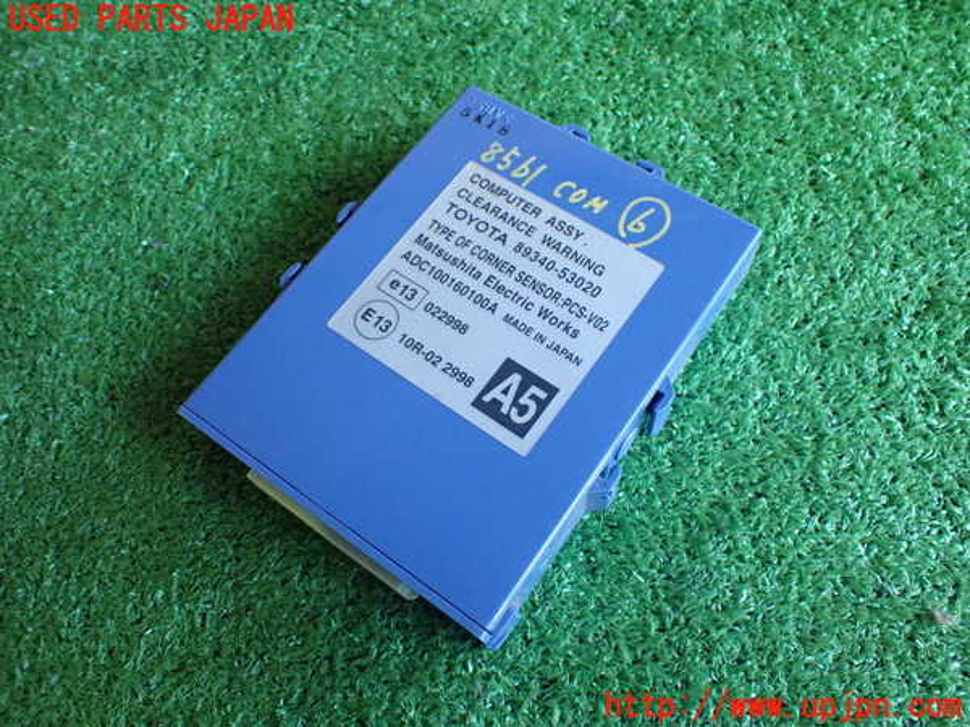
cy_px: 364
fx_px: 841
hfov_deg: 60.0
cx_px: 485
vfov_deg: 46.8
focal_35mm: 30
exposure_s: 1/80
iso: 800
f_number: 2.3
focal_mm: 5.4
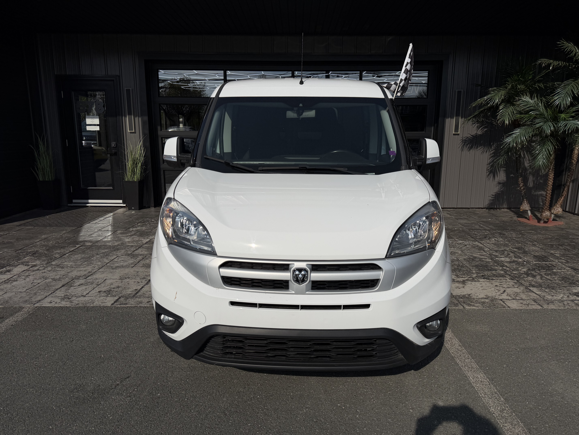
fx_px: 401
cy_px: 218
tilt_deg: -10.1
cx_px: 290
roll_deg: -0.4
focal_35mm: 24
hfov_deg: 71.6
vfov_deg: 56.8
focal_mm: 6.76
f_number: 1.78
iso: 80
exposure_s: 1/17544
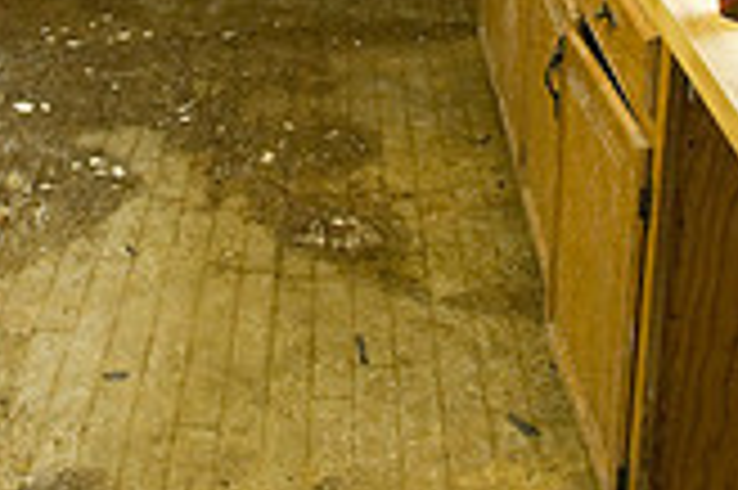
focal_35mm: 60
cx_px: 230
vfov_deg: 20.2
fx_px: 1229
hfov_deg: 33.1
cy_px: -184
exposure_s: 1/80
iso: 3200
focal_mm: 17
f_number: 4
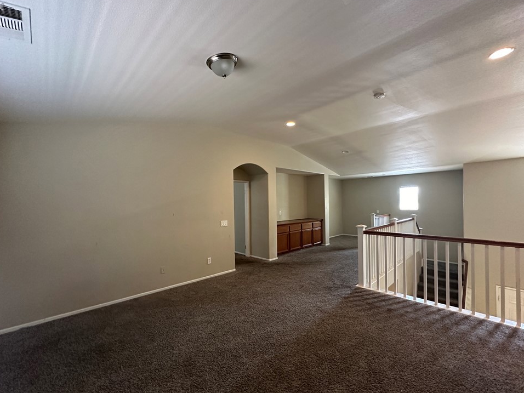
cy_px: 203
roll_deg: +0.4
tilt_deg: +1.0
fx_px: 227
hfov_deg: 98.2
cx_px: 257
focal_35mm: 15
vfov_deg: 81.7
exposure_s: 1/60
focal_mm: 2.22
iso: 400
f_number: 2.2
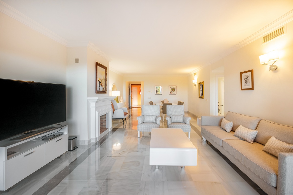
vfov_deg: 77.3
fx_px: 122
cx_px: 146
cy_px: 98
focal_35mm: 15
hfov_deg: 100.4
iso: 640
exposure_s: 1/30
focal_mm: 10
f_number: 4
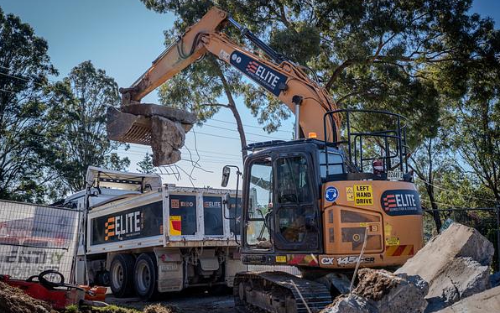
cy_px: 160
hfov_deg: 48.8
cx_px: 249
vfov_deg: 31.7
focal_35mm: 40
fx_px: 551
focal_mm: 39.4
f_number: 6.3
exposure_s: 1/125
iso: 100
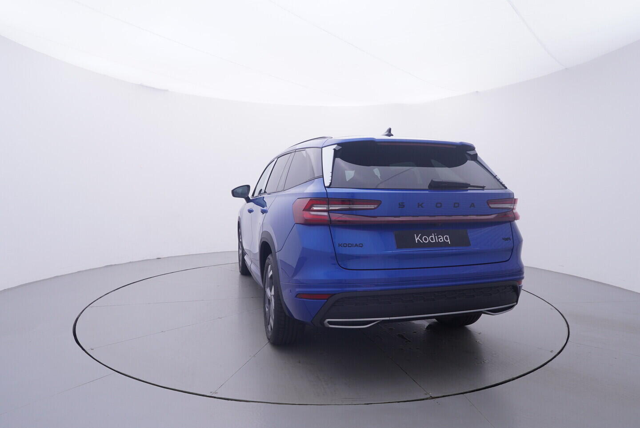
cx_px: 320
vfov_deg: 56.2
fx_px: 400
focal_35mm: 22
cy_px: 214
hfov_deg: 77.3
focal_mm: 15
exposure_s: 1/80
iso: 200
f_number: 5
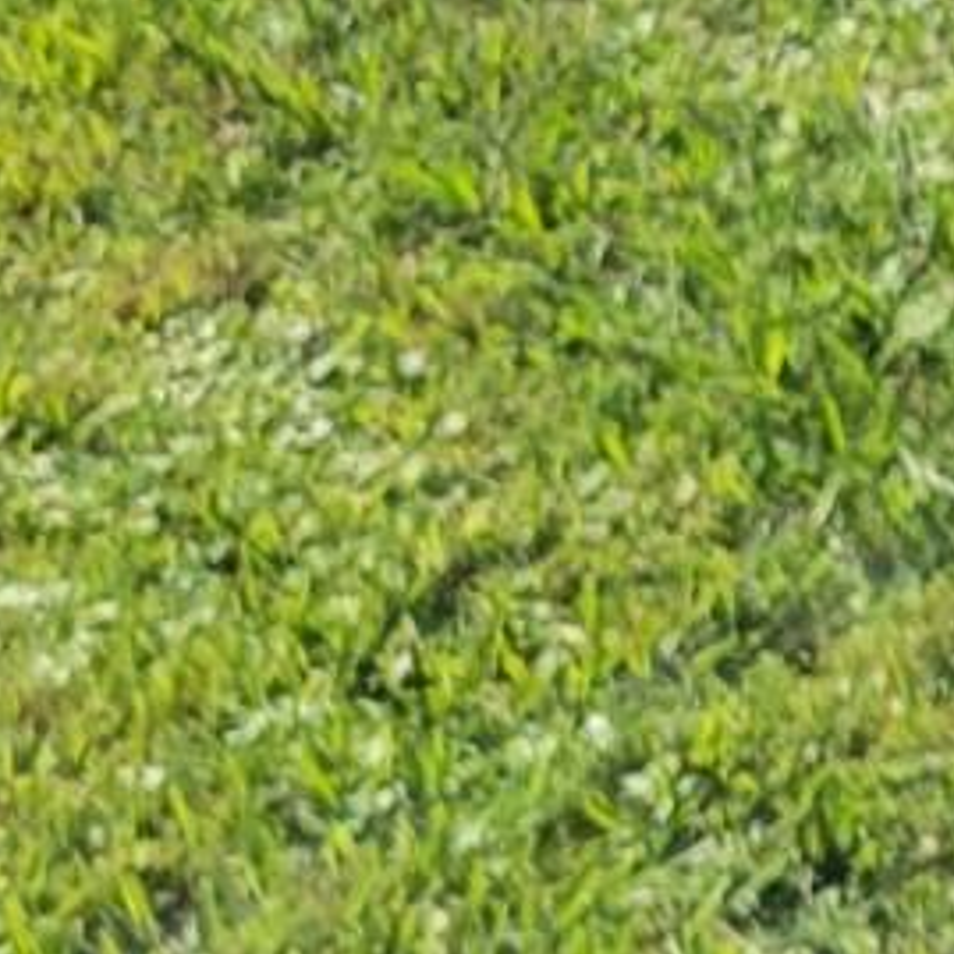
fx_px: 5457
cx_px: 2514
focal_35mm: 175
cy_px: -1536
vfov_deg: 8.8
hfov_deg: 8.8
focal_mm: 5.4
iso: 40
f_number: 1.8
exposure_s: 1/1347
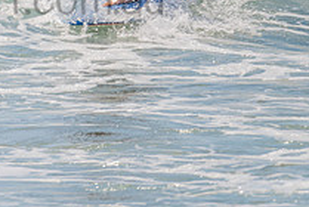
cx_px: 96
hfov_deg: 1.2
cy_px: -85
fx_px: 14603
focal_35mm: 1699
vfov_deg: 0.8
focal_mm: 500
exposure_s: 1/500
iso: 160
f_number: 5.6
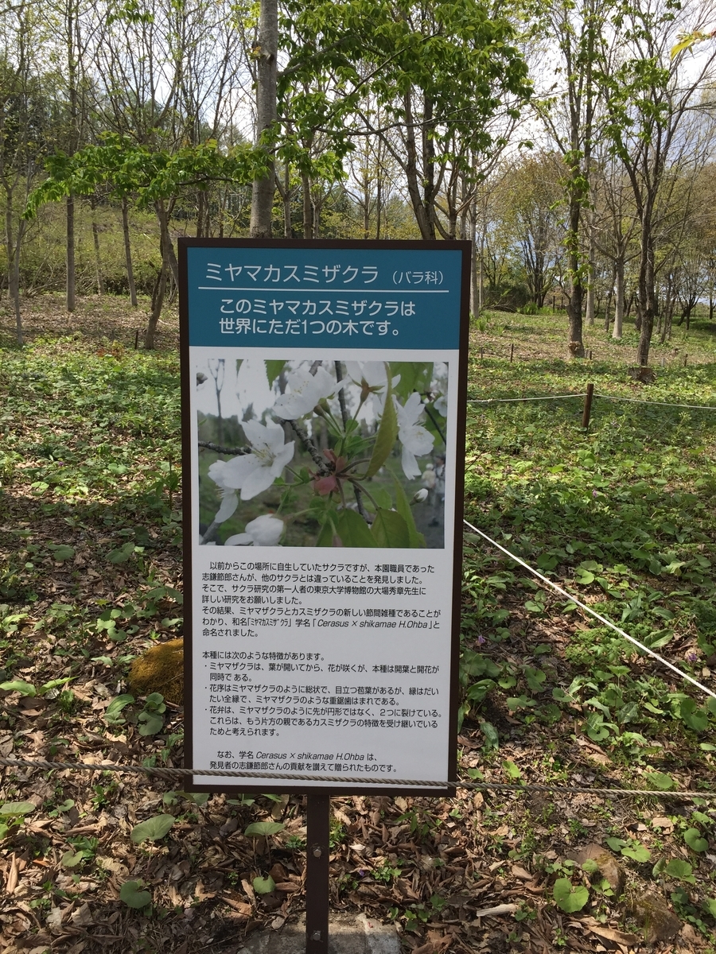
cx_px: 358
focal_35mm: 29
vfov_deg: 61.7
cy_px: 477
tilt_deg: -6.2
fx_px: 800
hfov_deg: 48.2
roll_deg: +0.4
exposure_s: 1/1199
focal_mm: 4.15
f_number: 2.2
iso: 32
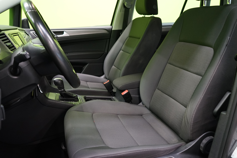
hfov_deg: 63.7
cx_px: 118
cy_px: 79
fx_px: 191
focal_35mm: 29
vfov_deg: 45.0
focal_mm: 29
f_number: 5
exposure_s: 1/20
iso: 2000
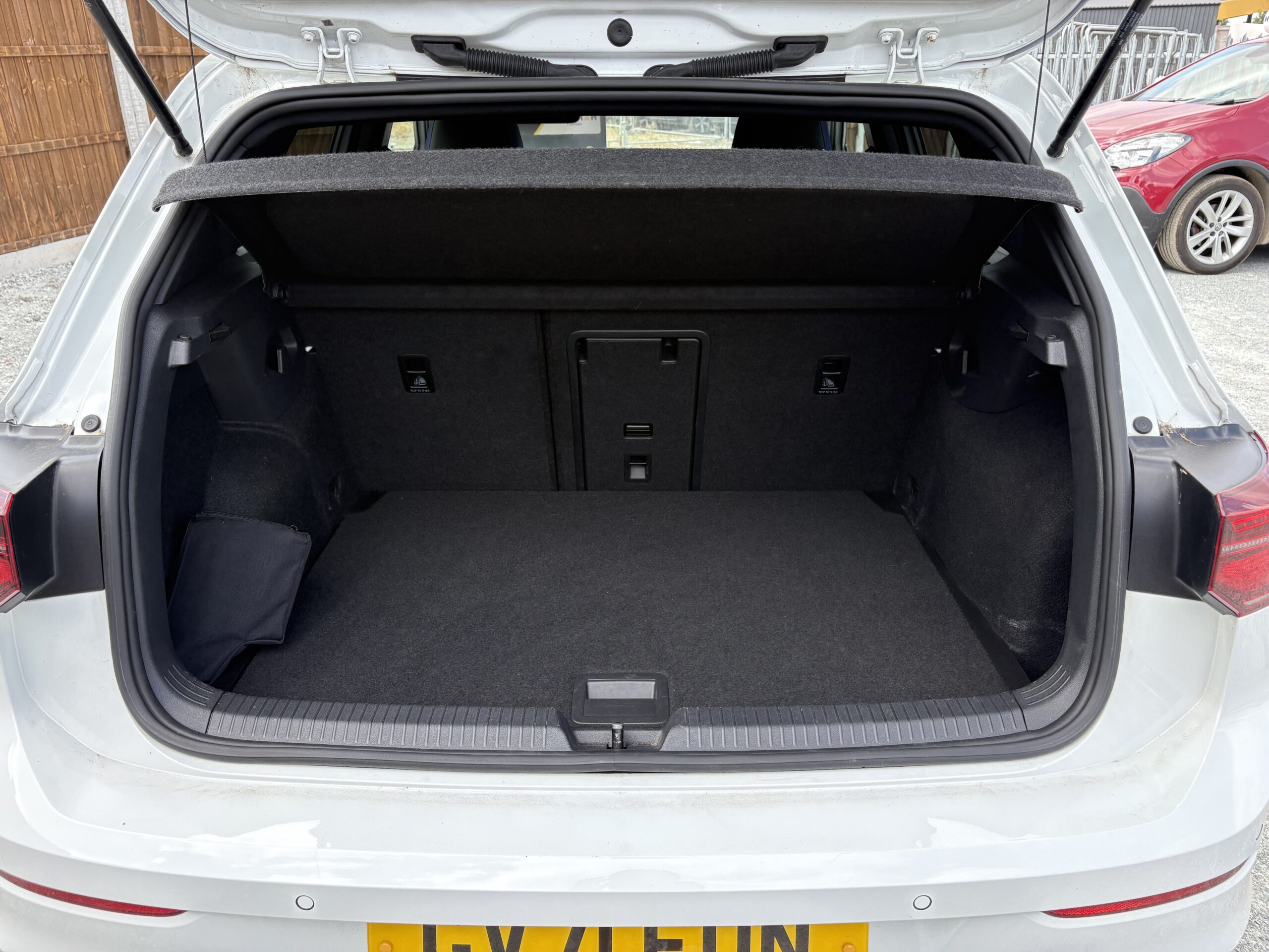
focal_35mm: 26
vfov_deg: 53.1
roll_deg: +1.3
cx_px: 634
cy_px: 476
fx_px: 953
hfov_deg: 67.3
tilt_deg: -23.3
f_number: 1.6
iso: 64
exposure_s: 1/601
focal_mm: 5.96
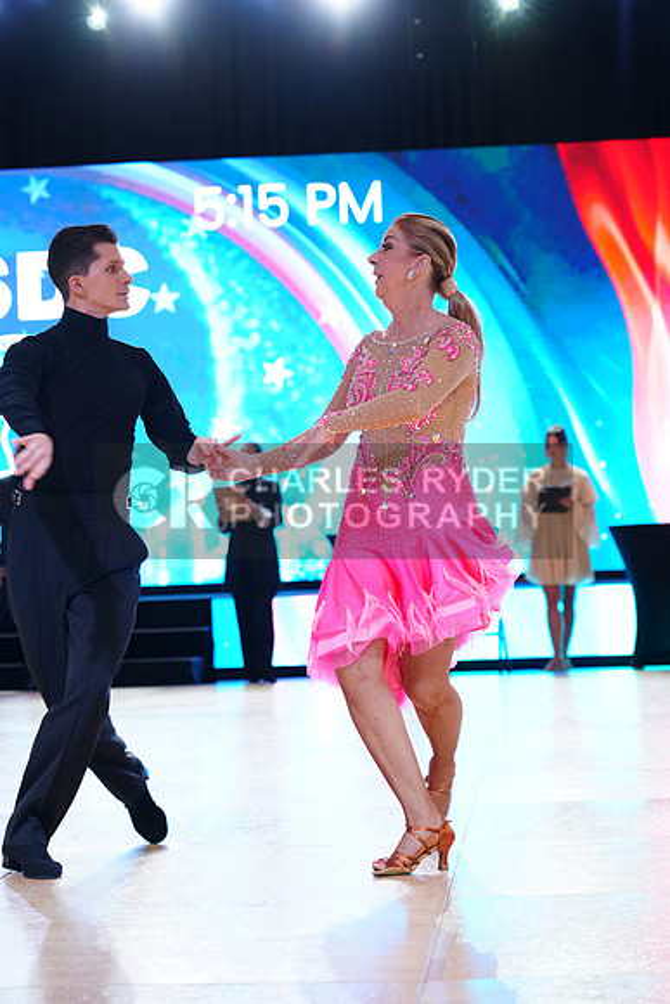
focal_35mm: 87
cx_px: 335
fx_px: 2427
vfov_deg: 23.4
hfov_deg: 15.7
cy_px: 502
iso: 2000
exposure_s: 1/200
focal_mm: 87
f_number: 4
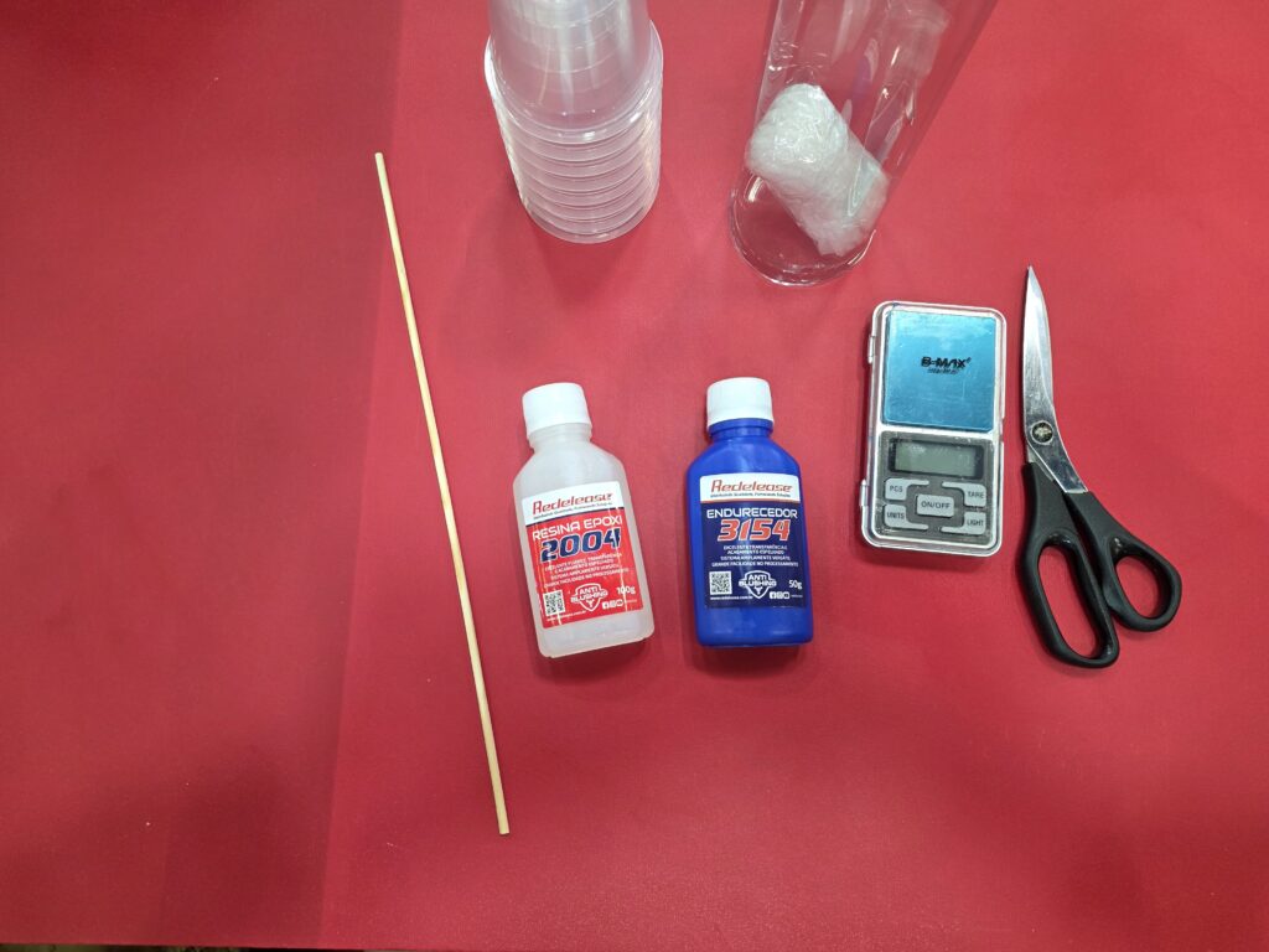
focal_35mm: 23
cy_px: 476
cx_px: 634
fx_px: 843
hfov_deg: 73.9
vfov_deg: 58.9
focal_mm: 6.25
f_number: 1.7
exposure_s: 1/120
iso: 200
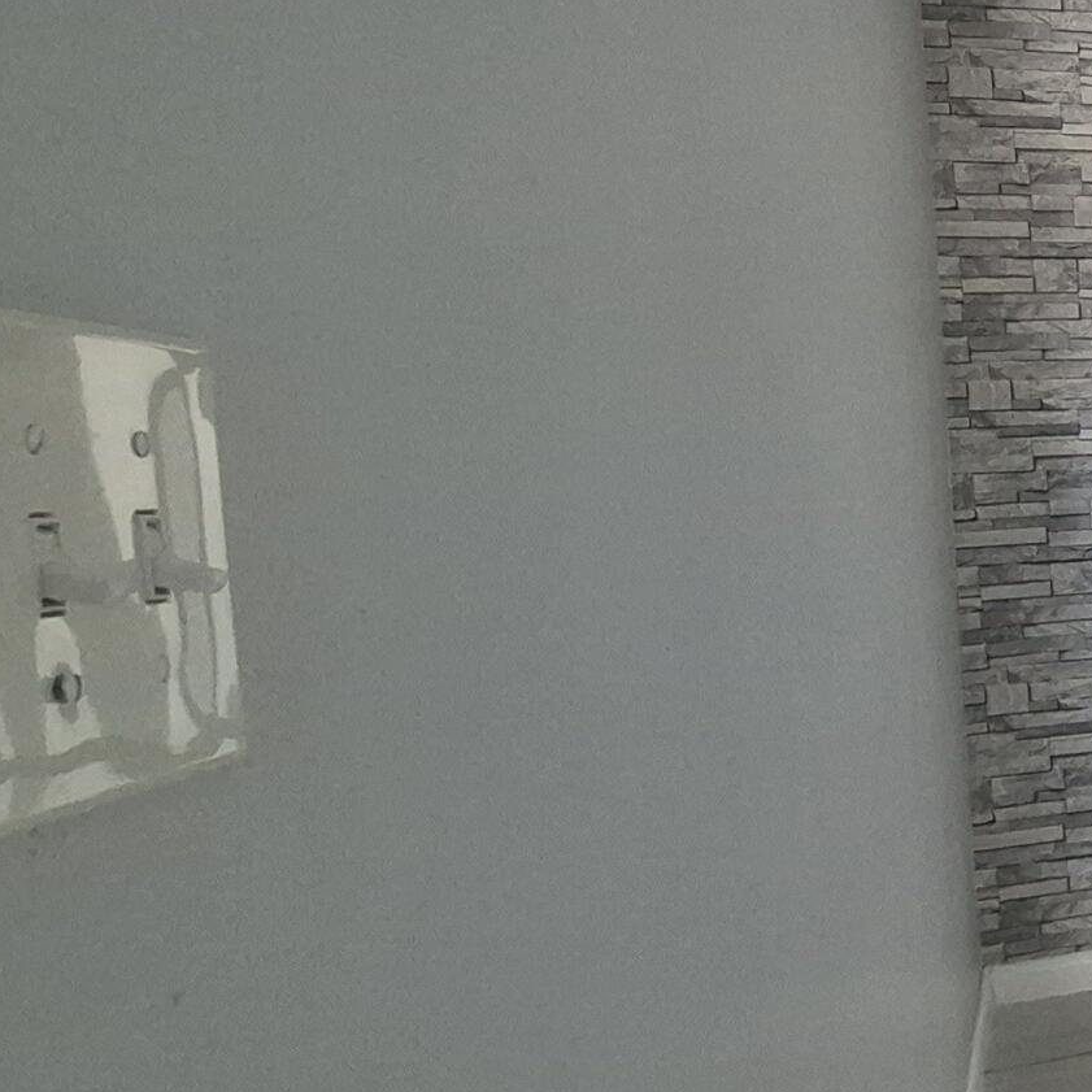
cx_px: 1666
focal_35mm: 41
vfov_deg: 40.9
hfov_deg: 27.3
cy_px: 500
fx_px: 1463
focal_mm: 1.74
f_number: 2.2
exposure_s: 1/60
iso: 640
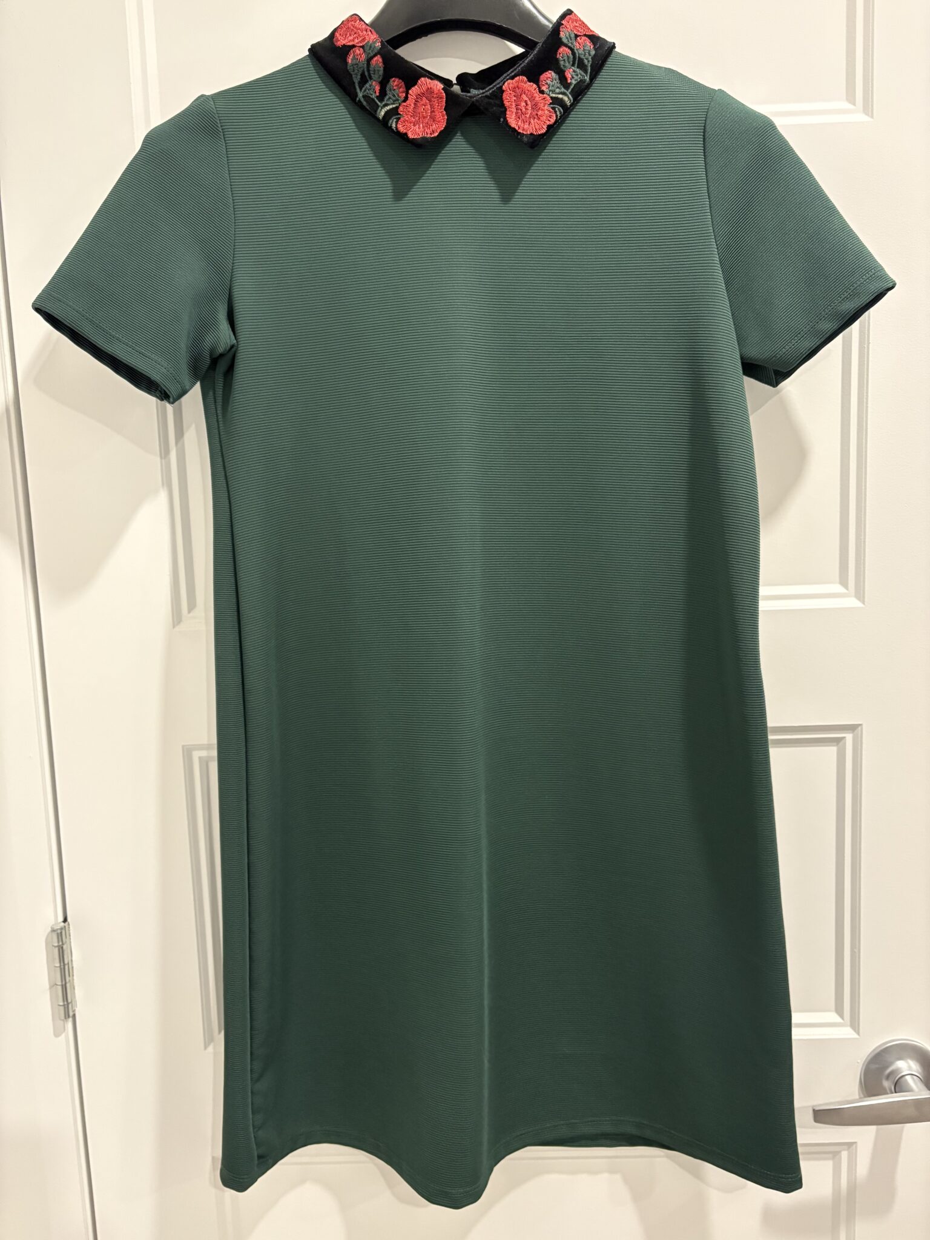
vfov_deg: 67.3
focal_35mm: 26
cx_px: 465
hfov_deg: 53.1
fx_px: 931
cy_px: 620
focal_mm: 5.96
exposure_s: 1/40
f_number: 1.6
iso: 400
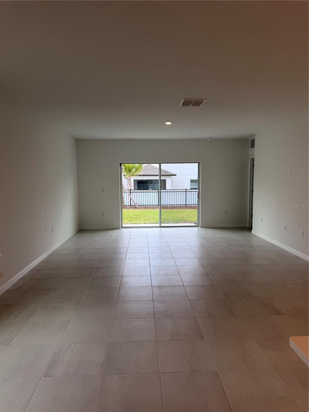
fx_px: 286
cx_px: 154
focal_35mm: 24
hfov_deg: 56.8
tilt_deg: -6.3
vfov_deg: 71.6
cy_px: 206
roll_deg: +0.5
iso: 80
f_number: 1.78
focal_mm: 6.76
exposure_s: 1/370
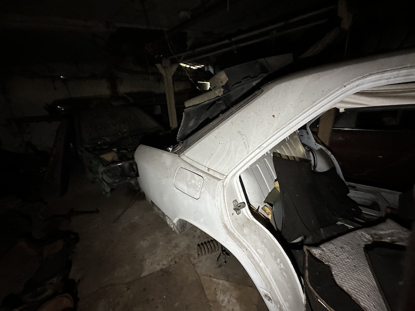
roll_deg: +3.4
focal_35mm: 14
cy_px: 156
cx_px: 208
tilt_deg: -18.6
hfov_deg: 102.1
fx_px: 168
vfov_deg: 85.7
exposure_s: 1/60
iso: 500
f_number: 2.2
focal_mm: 2.22
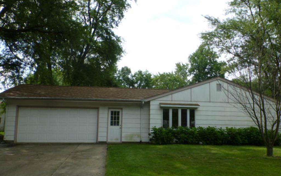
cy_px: 89
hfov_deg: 59.7
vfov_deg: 39.4
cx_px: 140
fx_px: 245
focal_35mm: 32
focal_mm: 5.4
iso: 100
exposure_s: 1/500
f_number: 4
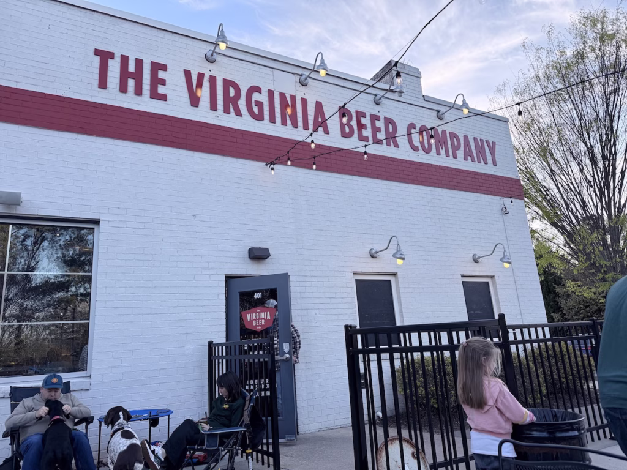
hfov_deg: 71.6
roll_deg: +4.3
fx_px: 435
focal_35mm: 24
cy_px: 235
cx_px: 314
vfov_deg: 56.8
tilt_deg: +15.0
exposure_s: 1/1018
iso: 100
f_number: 1.78
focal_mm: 6.76
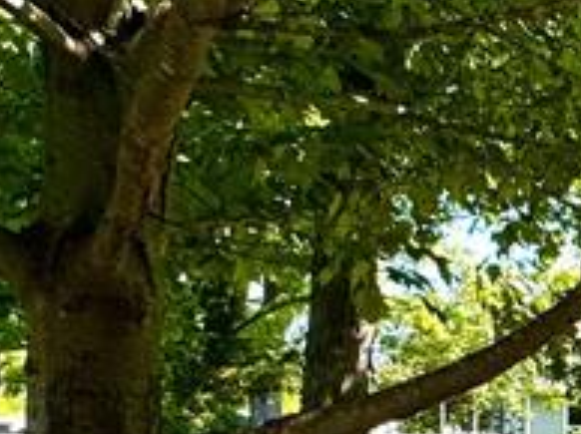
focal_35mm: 74
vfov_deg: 19.1
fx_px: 1240
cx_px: 1099
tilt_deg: +0.5
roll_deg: +0.3
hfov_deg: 18.9
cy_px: 473
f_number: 2.2
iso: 40
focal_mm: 2.22
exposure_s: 1/552
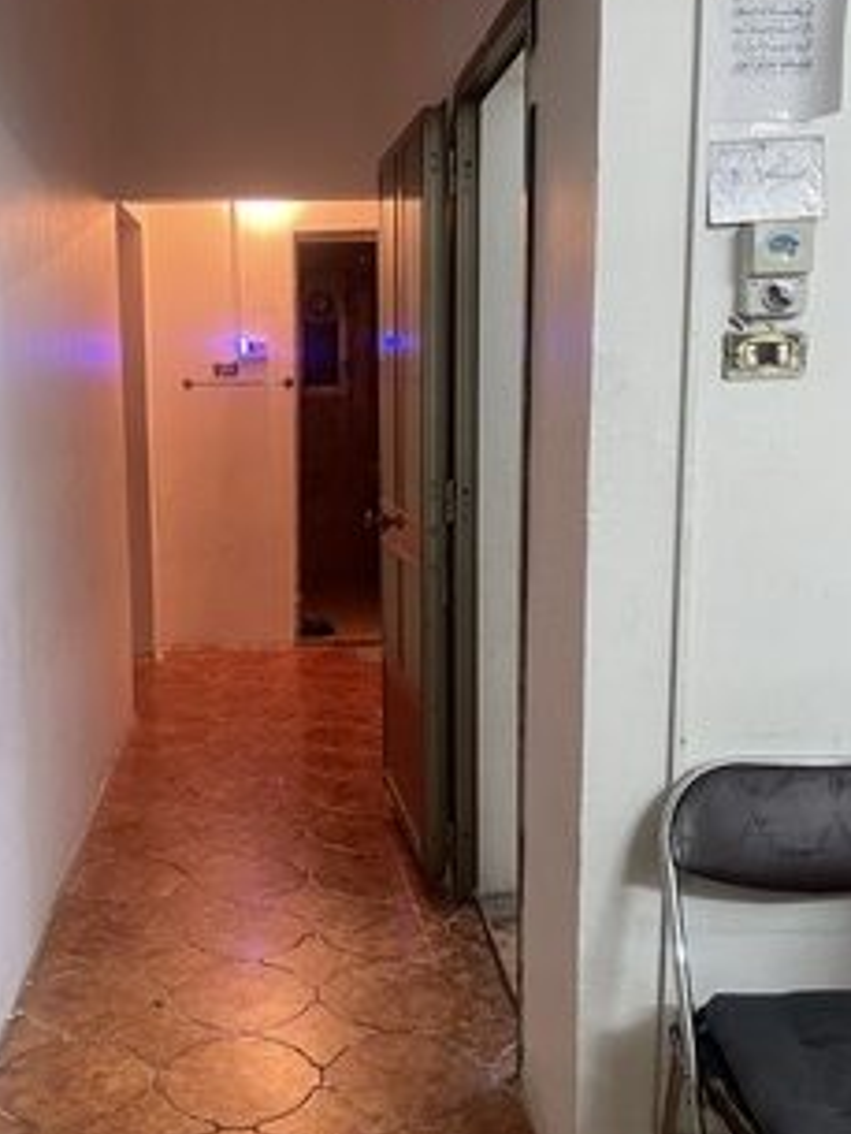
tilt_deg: -8.1
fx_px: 1277
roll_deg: +2.2
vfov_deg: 47.8
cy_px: 556
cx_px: 247
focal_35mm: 39
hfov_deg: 36.2
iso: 400
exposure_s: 1/40
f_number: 1.6
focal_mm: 4.2
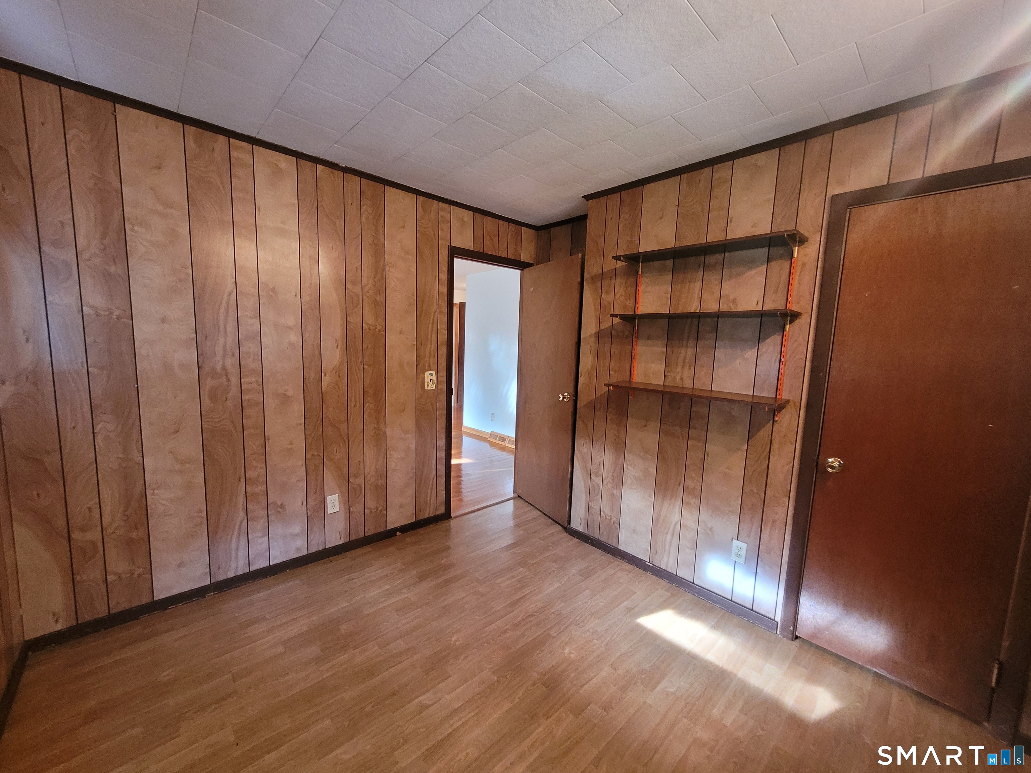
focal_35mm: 13
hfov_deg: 106.2
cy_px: 386
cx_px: 516
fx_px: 387
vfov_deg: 89.9
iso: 400
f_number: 2.2
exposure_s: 1/30
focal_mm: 1.74
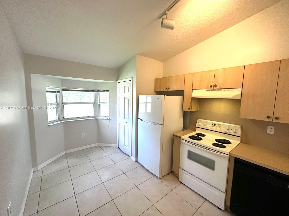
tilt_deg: -5.6
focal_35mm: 14
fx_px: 117
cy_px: 108
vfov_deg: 85.7
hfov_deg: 102.1
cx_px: 144
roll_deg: -1.3
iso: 160
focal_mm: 2.22
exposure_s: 1/60
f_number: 2.2
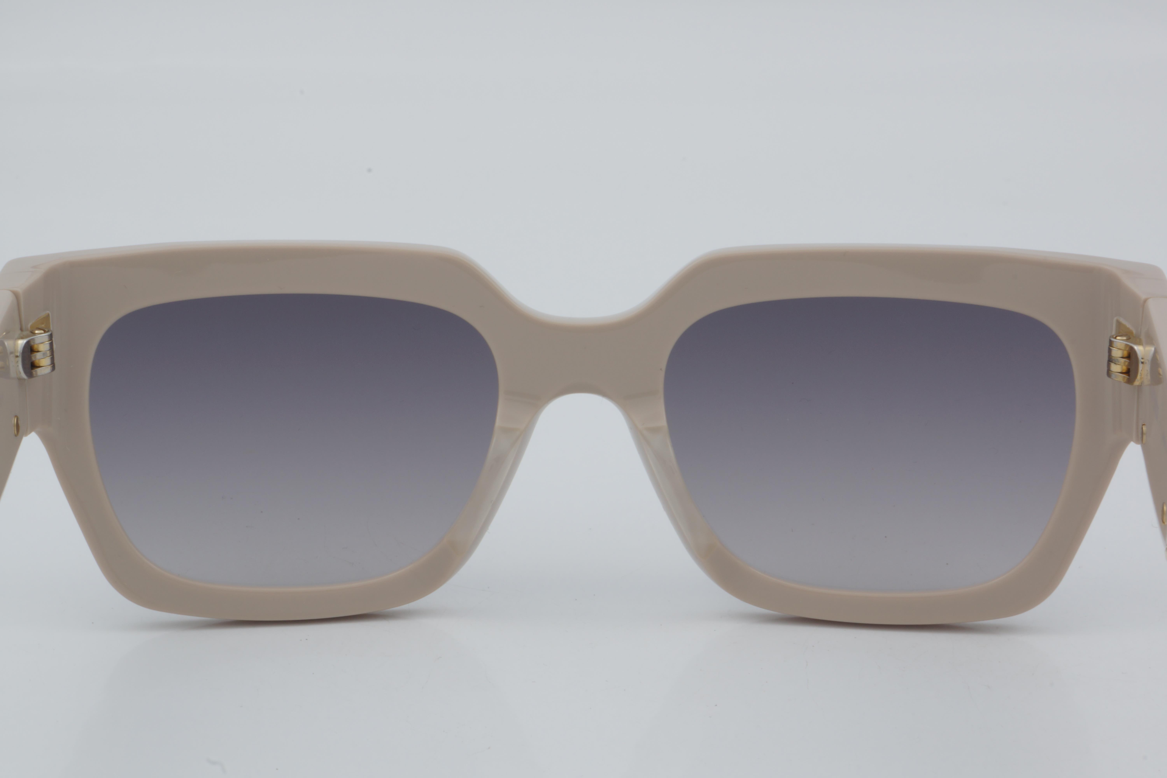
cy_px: 389
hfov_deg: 24.6
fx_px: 2674
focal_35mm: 82
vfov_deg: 16.6
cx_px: 584
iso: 100
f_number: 32
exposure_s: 1/4
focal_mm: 55
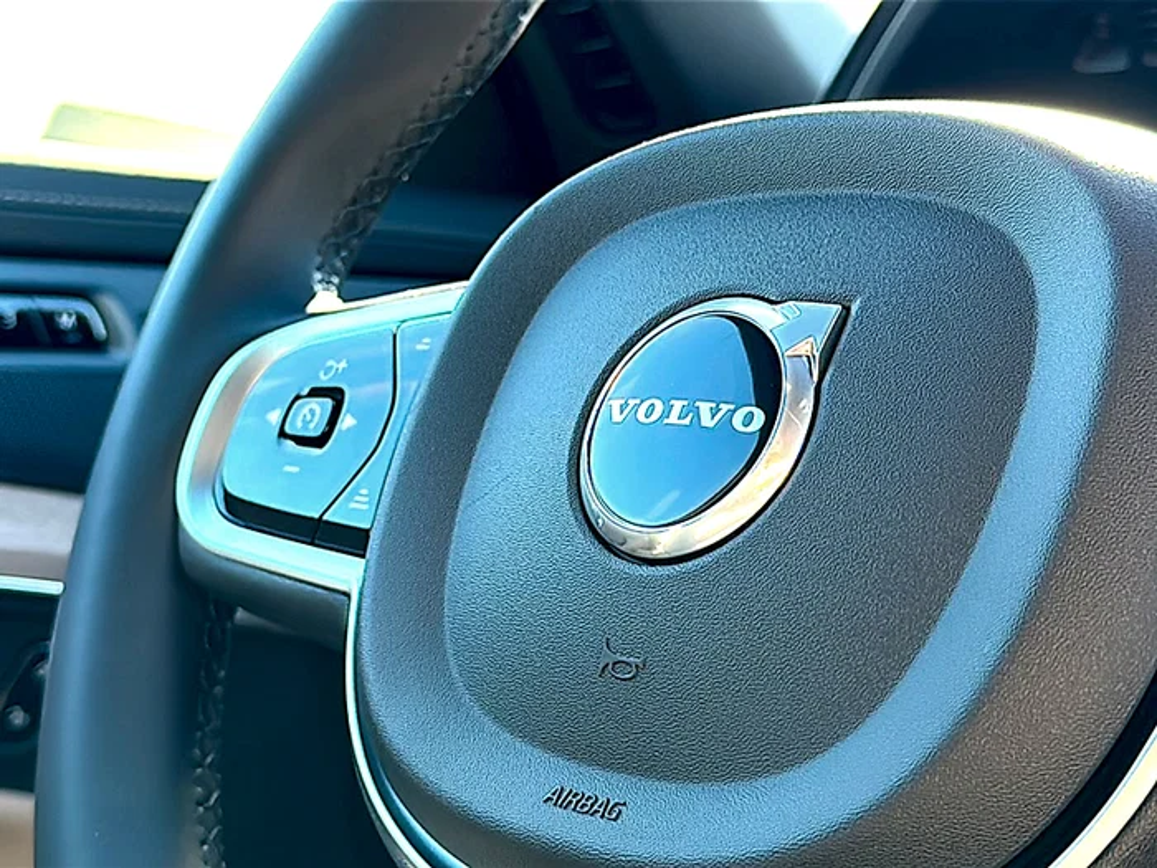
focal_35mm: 48
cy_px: 434
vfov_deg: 30.3
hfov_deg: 39.7
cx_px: 578
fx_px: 1604
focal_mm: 6.86
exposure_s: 1/191
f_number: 1.78
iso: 100
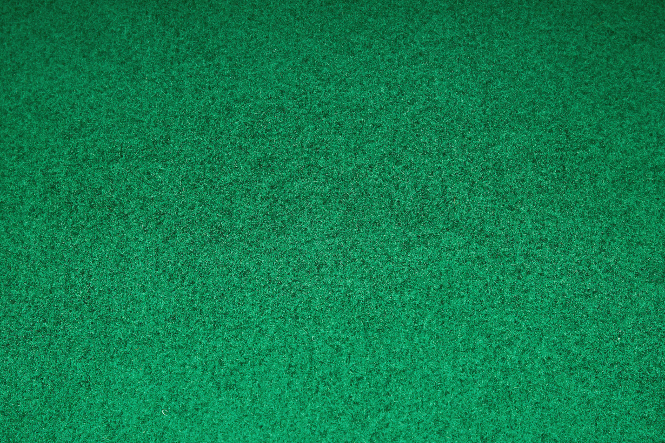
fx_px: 1293
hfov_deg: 28.8
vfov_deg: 19.5
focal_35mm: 70
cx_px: 332
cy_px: 222
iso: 160
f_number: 9
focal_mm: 70
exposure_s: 1/160
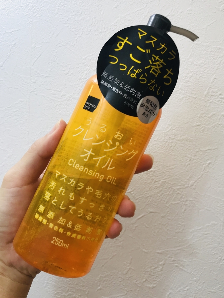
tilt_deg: -4.8
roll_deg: -3.9
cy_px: 137
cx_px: 118
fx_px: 276
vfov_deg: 56.7
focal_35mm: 32
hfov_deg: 44.2
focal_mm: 3.99
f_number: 1.8
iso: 25
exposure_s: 1/50
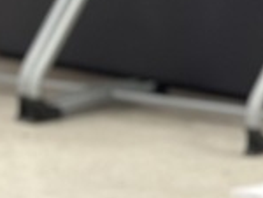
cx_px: 310
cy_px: -126
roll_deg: -1.9
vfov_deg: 4.6
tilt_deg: -3.4
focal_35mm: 320
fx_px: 2435
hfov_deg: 6.1
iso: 100
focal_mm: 6.86
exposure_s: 1/60
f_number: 1.78
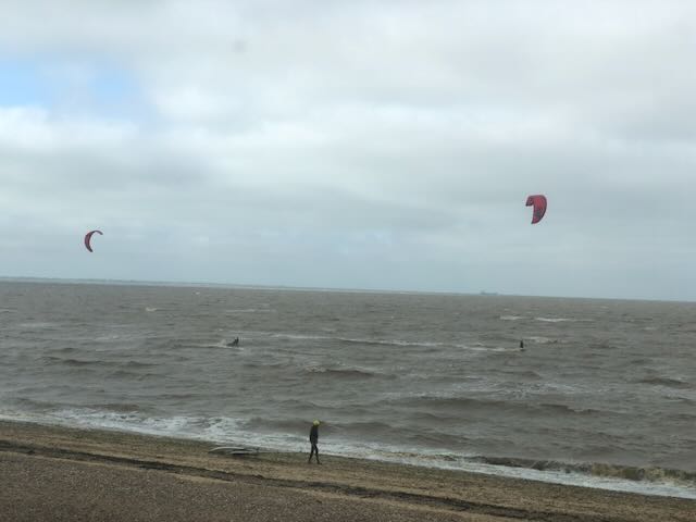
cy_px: 261
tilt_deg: +2.1
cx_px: 348
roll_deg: -0.6
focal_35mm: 52
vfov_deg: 28.0
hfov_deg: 36.8
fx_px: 1046
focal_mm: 6
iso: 16
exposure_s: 1/1066
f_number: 2.4
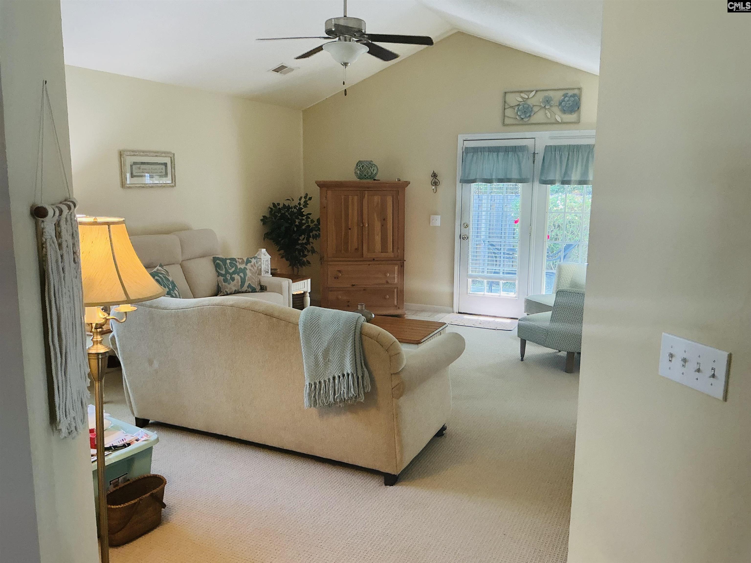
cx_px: 376
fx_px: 629
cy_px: 282
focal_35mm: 29
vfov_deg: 48.2
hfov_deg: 61.7
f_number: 1.8
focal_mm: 3
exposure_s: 1/60
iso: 125
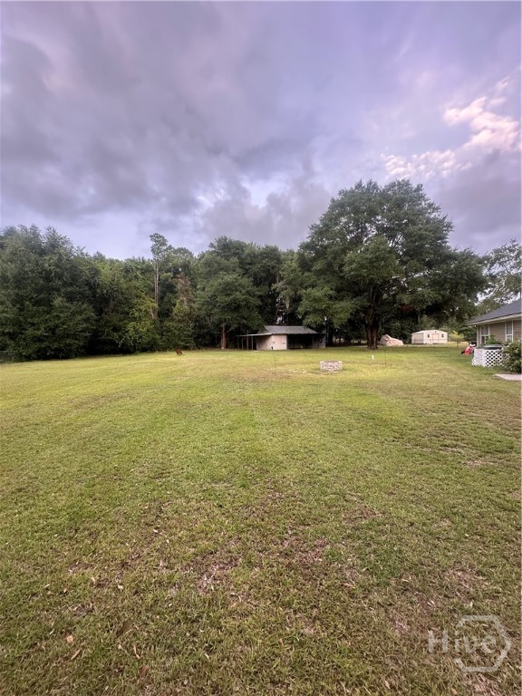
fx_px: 281
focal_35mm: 14
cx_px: 261
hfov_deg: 85.7
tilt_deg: -2.0
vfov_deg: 102.1
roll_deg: +0.3
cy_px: 348
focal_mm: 2.22
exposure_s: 1/99
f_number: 2.2
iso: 100
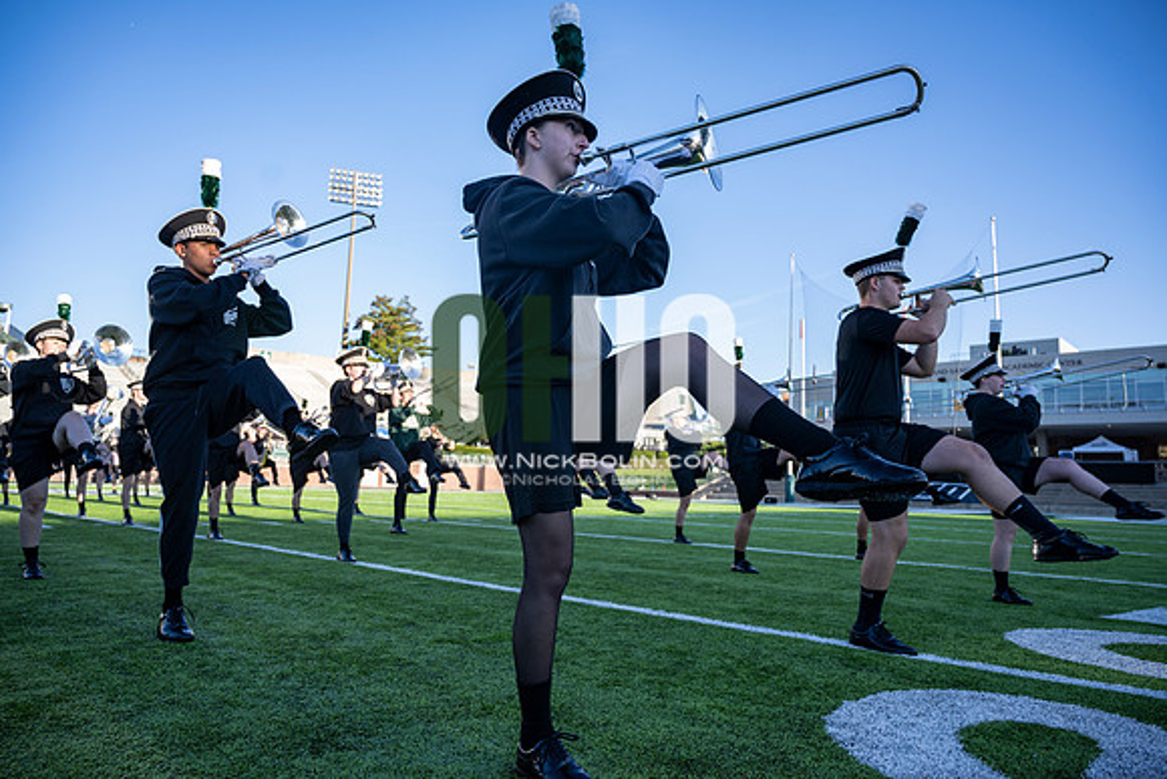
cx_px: 584
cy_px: 390
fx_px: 778
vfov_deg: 53.2
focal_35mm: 24
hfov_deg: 73.7
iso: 160
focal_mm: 24
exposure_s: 1/400
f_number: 4
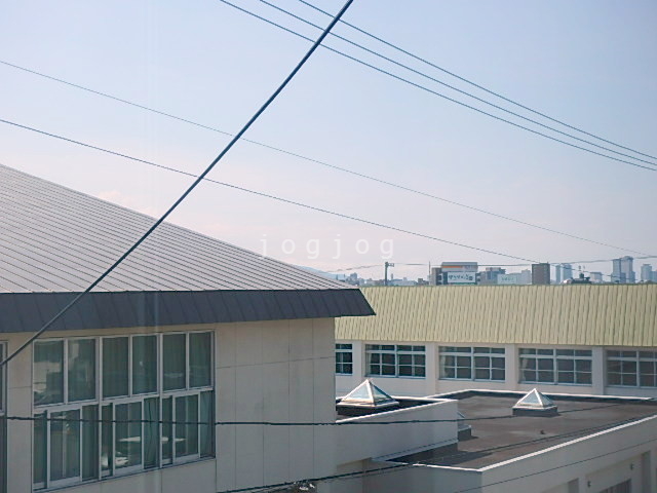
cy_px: 246
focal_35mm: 53
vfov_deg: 27.5
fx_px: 1006
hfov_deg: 36.2
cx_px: 328
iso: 125
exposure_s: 1/800
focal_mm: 9.4
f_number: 5.2
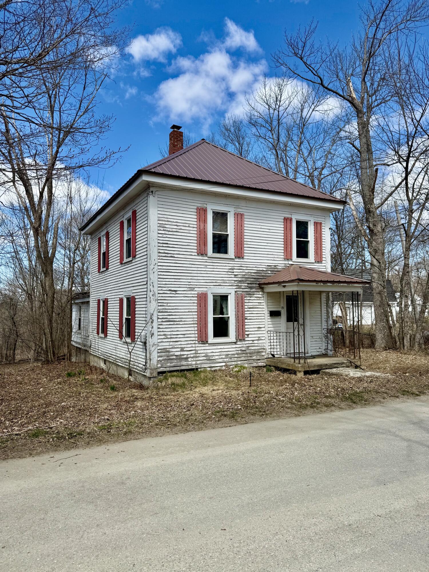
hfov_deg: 56.8
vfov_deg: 71.6
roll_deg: +0.6
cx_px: 214
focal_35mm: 24
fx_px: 397
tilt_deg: +3.8
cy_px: 286
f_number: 1.78
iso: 80
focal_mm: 6.76
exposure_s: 1/3759
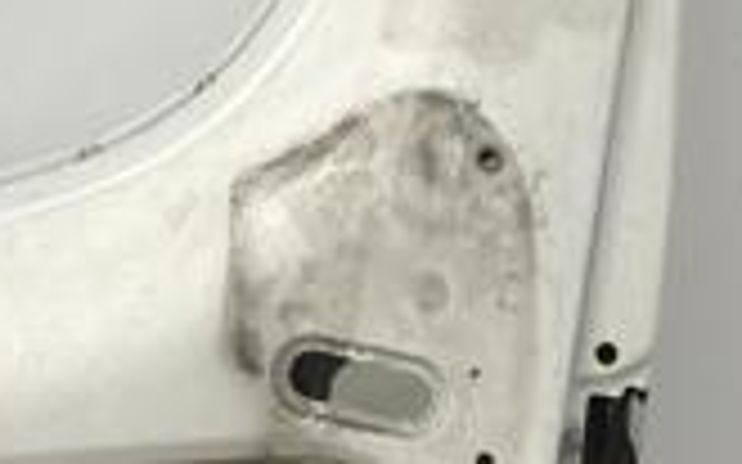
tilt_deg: -11.1
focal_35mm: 119
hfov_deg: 16.6
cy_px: -509
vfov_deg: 10.1
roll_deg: +1.7
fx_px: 2406
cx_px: -202
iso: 25
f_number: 2.2
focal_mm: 4.15
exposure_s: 1/1972
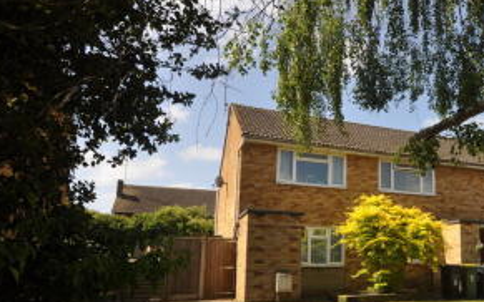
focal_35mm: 30
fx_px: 396
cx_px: 384
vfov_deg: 41.3
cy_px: 203
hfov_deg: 58.3
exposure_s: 1/250
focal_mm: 12
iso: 200
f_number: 8
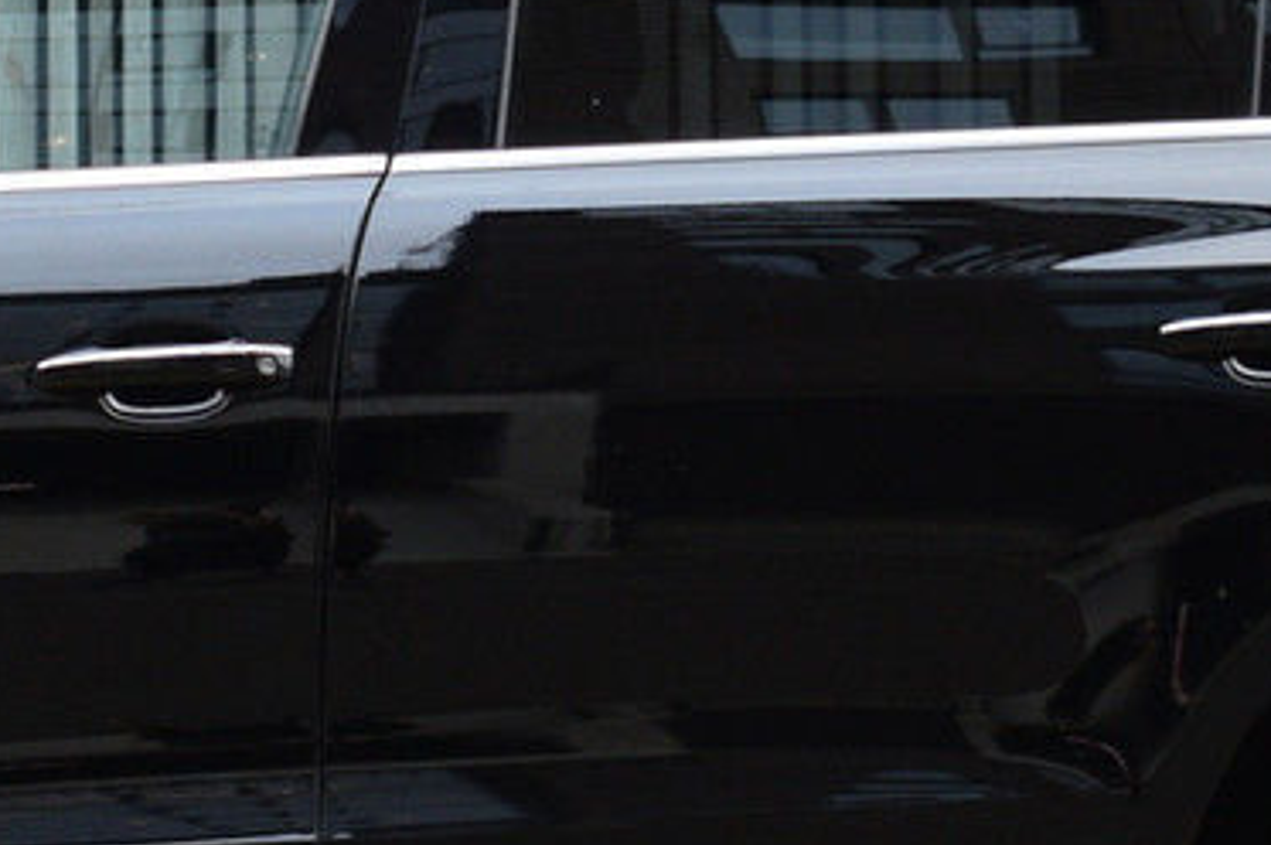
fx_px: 7266
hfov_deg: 9.9
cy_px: 51
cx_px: 118
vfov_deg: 6.6
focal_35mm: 206
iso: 720
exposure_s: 1/60
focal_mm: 32
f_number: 4.5
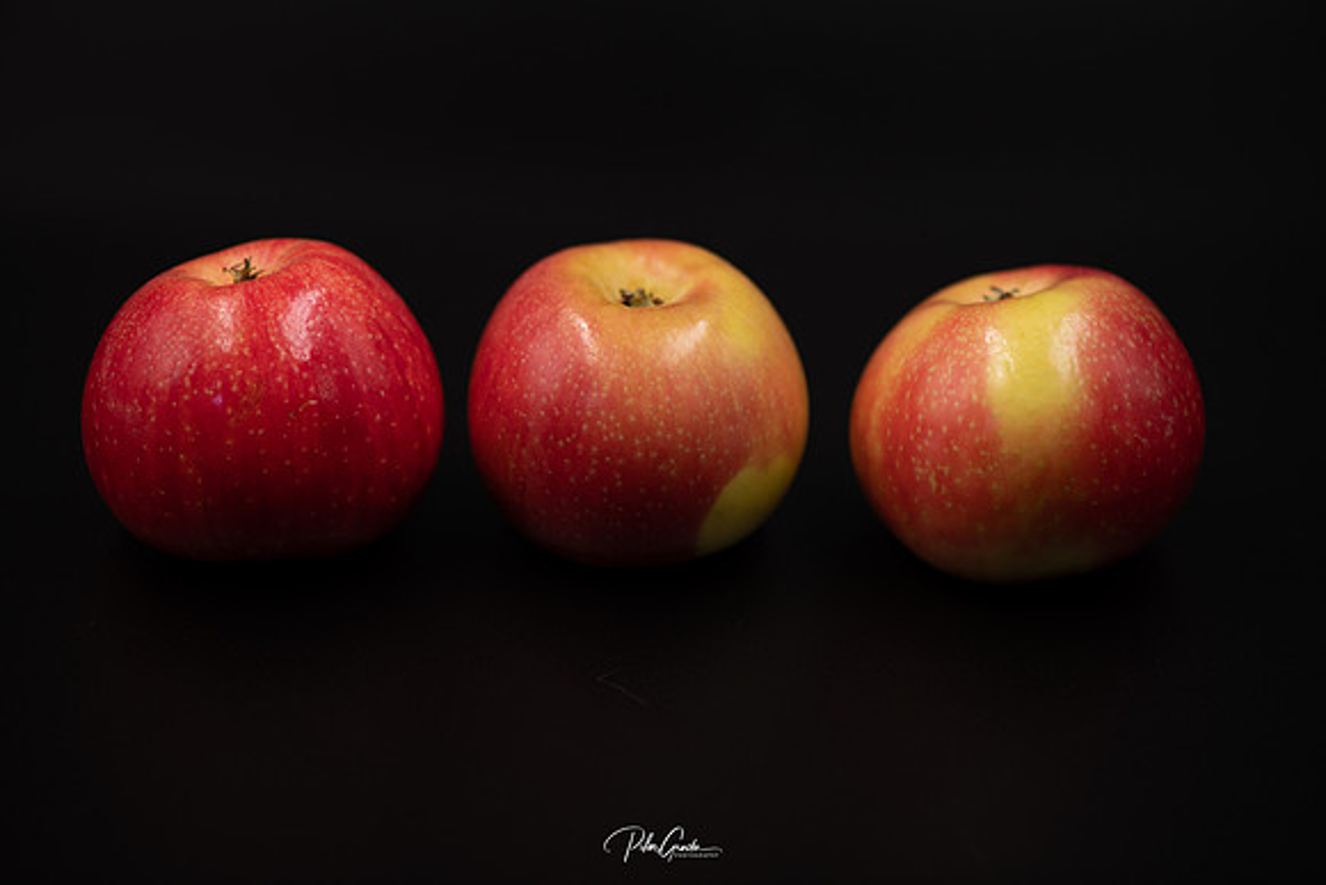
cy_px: 442
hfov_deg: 19.5
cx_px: 663
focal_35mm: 105
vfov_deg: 13.0
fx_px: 3868
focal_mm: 105
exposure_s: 1/125
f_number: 4.5
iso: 64
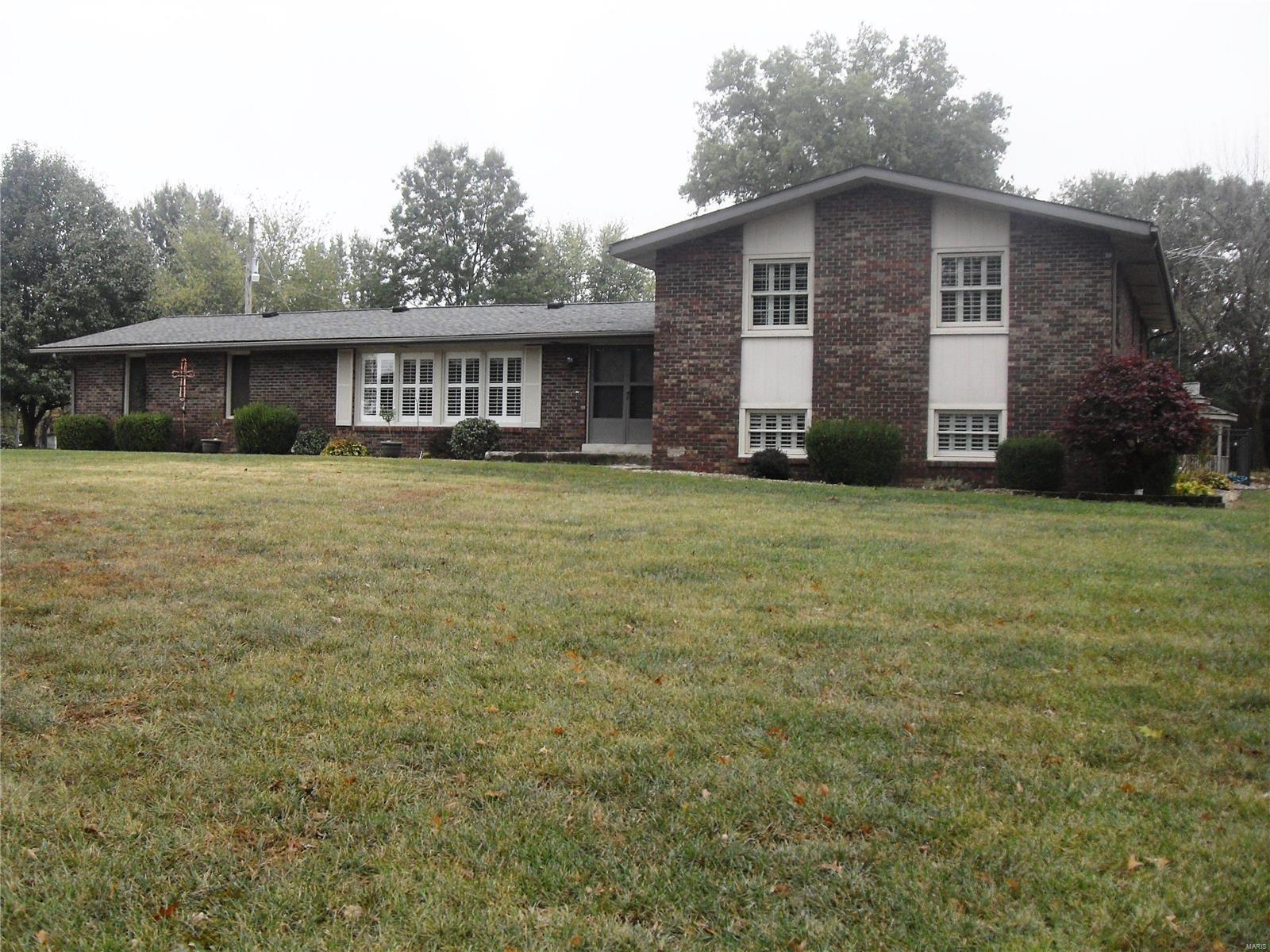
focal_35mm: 37
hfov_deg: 50.1
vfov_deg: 38.7
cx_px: 635
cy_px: 476
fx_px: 1357
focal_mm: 6.3
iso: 80
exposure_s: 1/90
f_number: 2.8
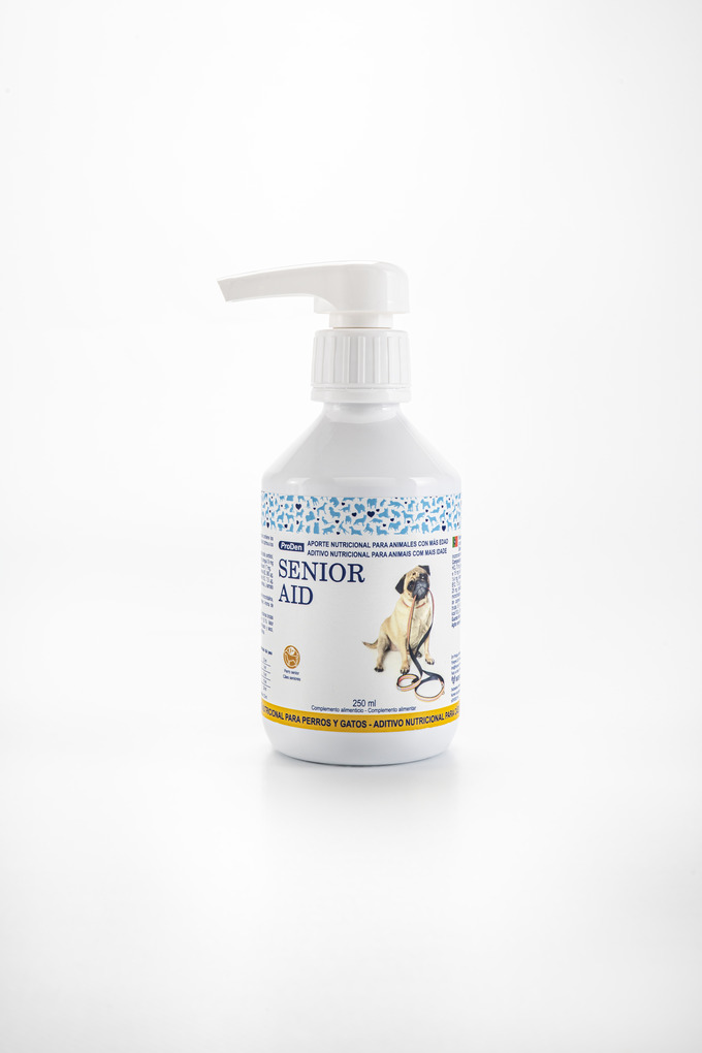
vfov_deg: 33.4
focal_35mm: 60
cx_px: 351
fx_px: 1755
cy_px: 526
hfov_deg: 22.6
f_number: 13
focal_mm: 60
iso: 125
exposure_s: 1/3
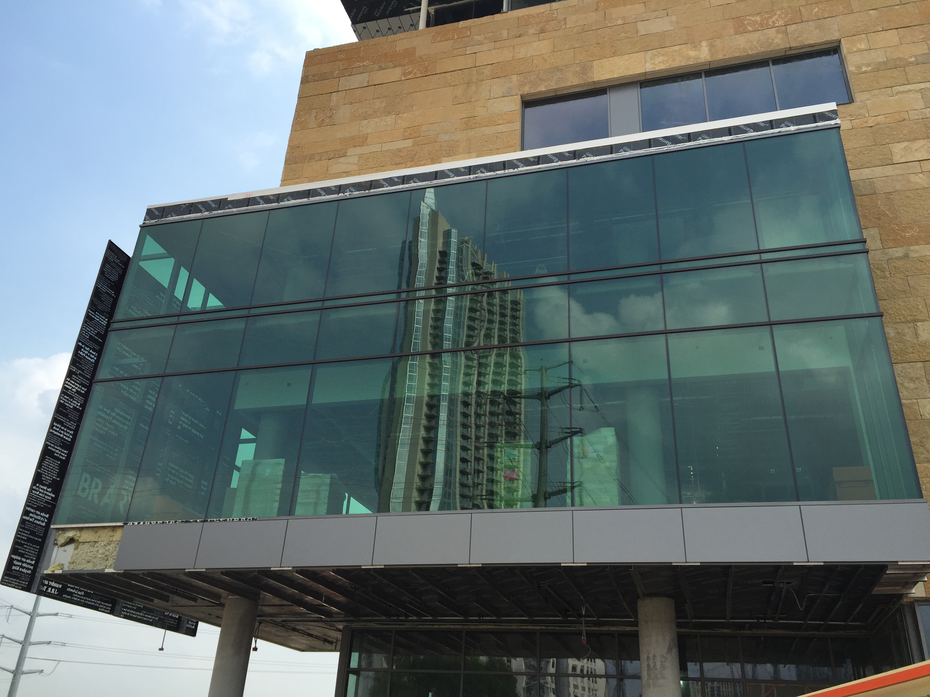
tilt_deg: +27.5
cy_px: 348
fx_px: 779
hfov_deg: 61.7
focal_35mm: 29
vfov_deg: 48.2
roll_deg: -3.6
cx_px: 465
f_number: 2.2
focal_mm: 4.15
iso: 32
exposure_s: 1/1130
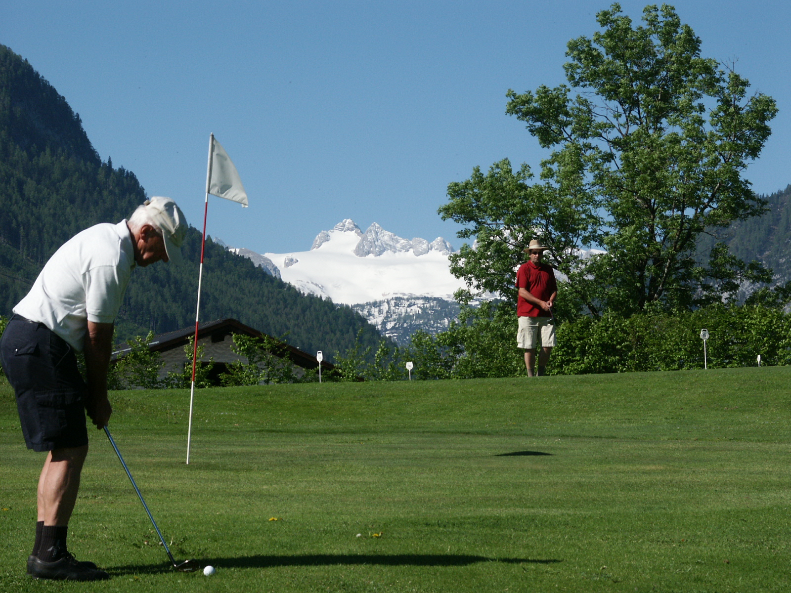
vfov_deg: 11.5
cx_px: 396
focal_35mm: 129
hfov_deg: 15.3
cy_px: 296
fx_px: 2948
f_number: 6.7
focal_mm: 32.7
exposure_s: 1/750
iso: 100
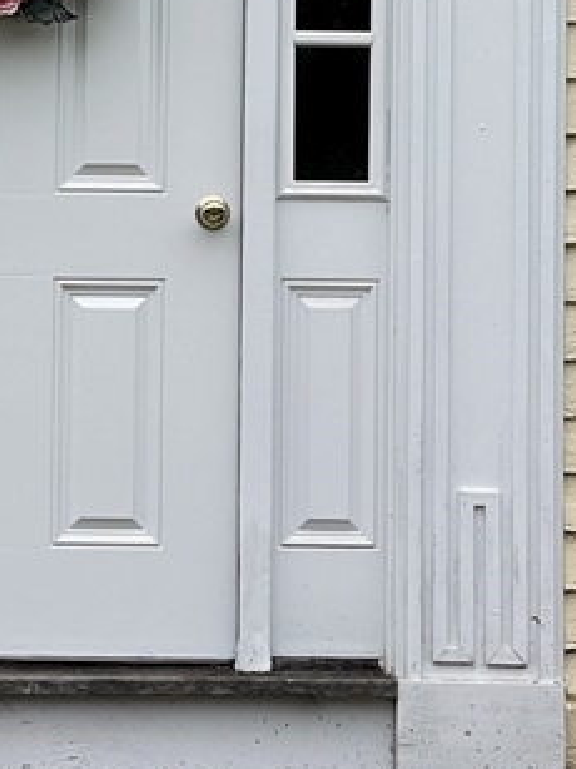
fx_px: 3552
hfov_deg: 9.2
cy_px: 123
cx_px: 33
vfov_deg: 12.3
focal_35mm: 160
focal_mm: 7.5
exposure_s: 1/995
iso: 20
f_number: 2.2
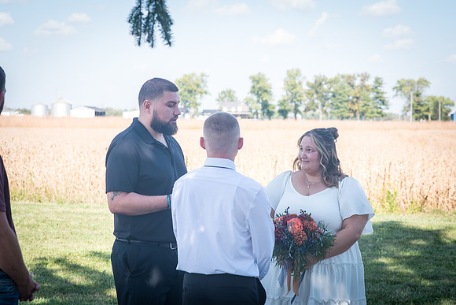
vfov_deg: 16.1
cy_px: 152
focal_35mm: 85
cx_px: 228
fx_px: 1077
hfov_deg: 23.9
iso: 100
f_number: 6.3
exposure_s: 1/125
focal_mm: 85
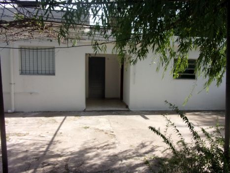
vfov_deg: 49.7
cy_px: 86
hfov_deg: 63.5
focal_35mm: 28
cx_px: 115
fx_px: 186
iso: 200
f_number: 10.8
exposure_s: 1/125
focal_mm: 5.1
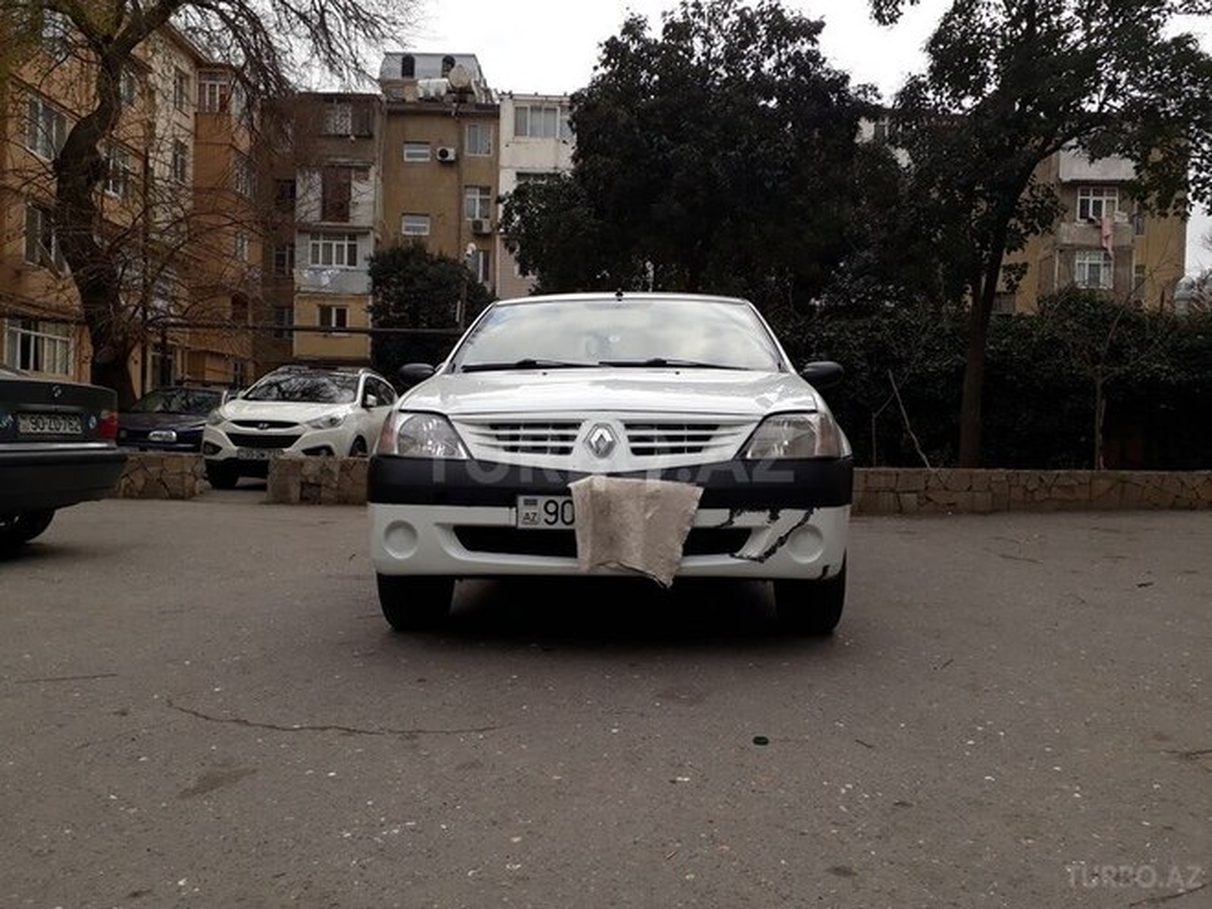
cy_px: 454
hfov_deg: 65.3
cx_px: 606
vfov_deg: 51.4
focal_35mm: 27
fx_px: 945
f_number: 1.9
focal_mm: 3.6
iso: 40
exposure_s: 1/947
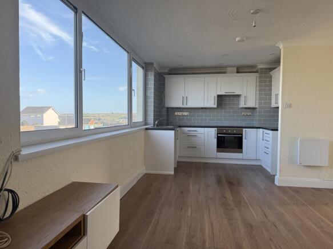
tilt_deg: -1.0
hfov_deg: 71.6
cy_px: 124
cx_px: 166
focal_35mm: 24
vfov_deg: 56.8
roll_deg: -0.7
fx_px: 231
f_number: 1.78
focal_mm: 6.76
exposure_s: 1/563
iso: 100
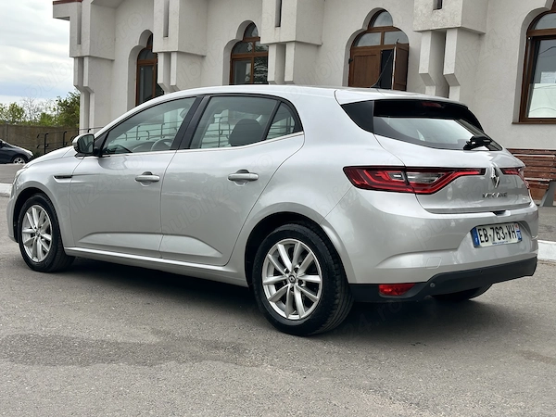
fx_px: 771
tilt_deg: -3.7
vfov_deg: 30.3
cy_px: 208
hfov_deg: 39.7
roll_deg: -2.9
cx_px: 278
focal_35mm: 48
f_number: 1.78
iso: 64
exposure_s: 1/714
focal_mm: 6.86
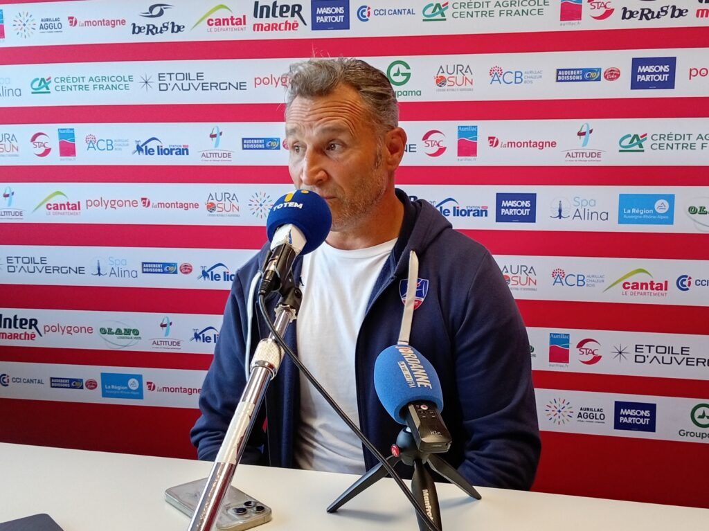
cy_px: 266
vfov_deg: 46.8
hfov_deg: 60.0
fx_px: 614
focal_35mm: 30
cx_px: 354
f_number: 1.8
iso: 114
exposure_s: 1/50
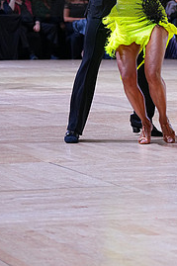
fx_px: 1418
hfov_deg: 7.1
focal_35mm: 192
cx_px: 145
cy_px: -16
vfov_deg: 10.6
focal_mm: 89
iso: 2000
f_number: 4
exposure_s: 1/500
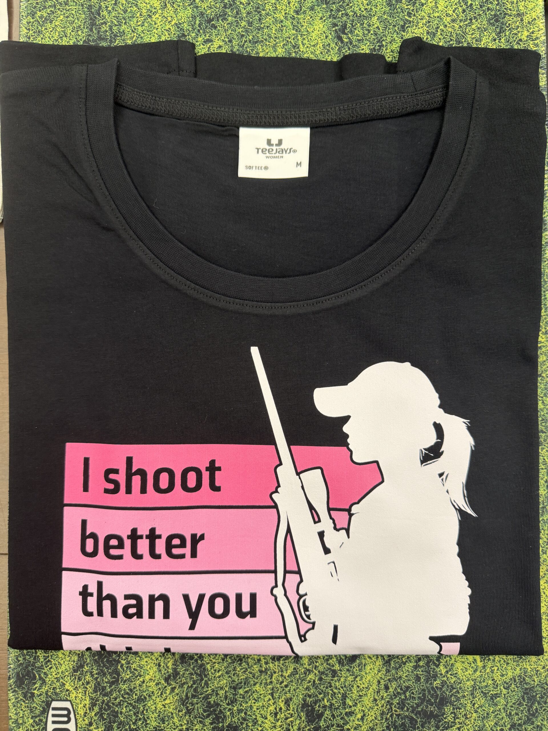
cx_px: 274
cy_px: 366
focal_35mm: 24
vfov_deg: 71.6
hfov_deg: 56.8
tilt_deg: -87.8
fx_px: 507
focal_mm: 6.76
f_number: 1.78
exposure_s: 1/100
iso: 160
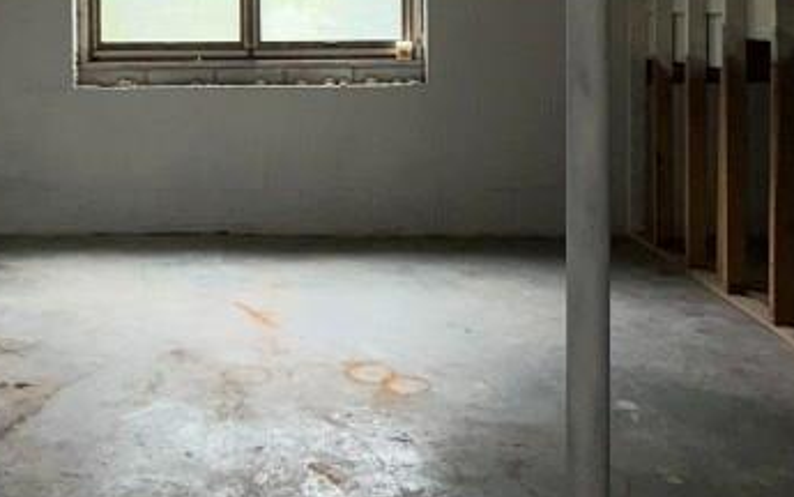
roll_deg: +0.4
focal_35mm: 44
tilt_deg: -1.2
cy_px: 41
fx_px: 953
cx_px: 262
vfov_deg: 28.1
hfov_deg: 44.6
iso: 50
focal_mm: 2.22
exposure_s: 1/88
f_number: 2.2
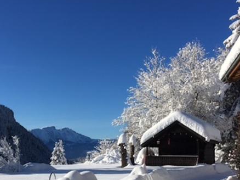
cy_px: 132
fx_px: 367
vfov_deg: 27.2
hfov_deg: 36.1
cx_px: 101
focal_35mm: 53
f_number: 2.2
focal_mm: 4.15
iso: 25
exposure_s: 1/3077
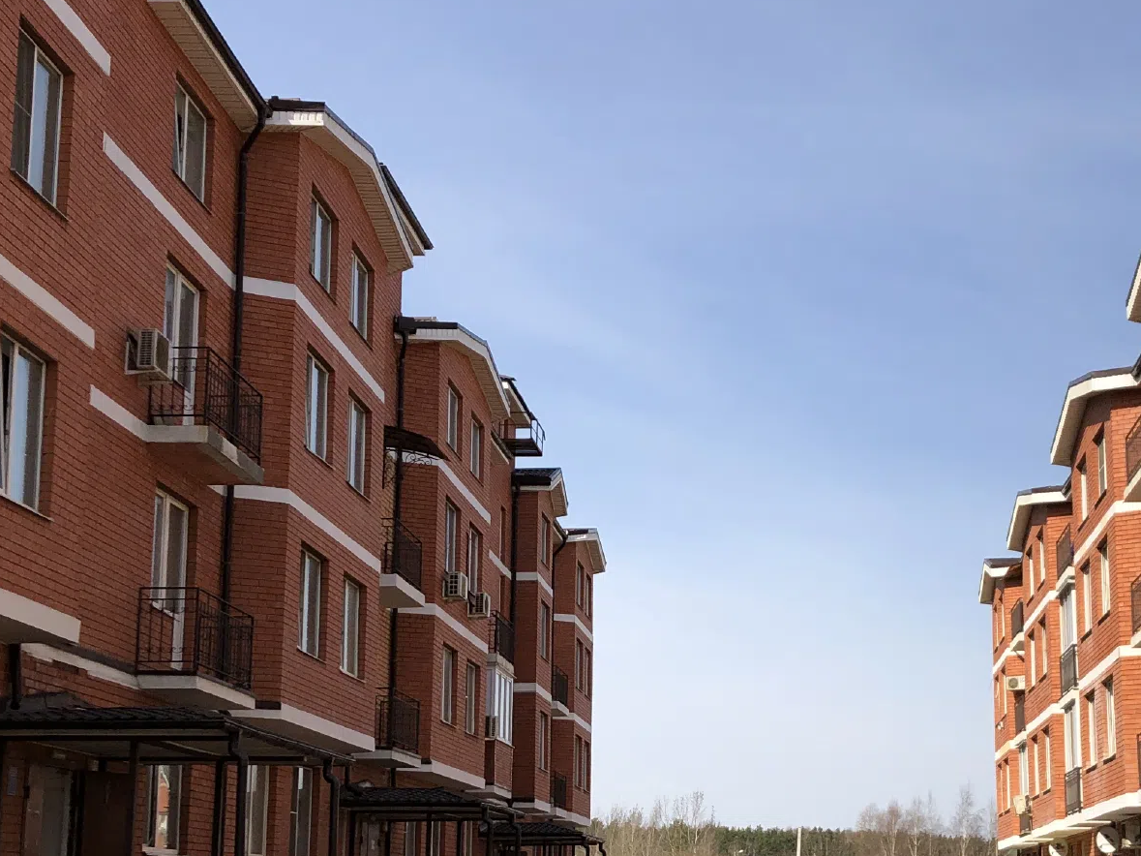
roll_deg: -1.7
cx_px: 723
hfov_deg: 33.6
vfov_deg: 25.5
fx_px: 1879
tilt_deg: +9.1
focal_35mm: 57
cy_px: 601
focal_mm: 4
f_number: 1.8
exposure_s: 1/2183
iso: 20
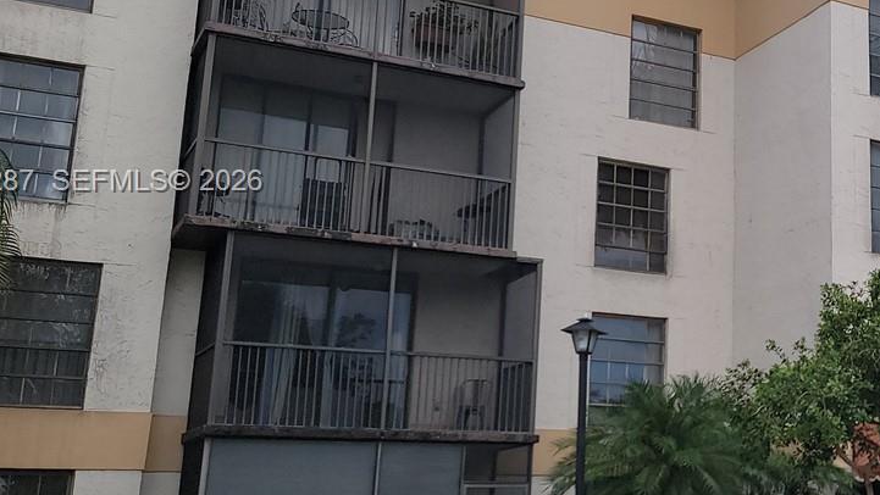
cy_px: 183
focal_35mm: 58
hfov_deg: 33.3
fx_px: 1354
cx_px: 859
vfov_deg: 20.7
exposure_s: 1/713
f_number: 1.8
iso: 16
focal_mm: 6.7
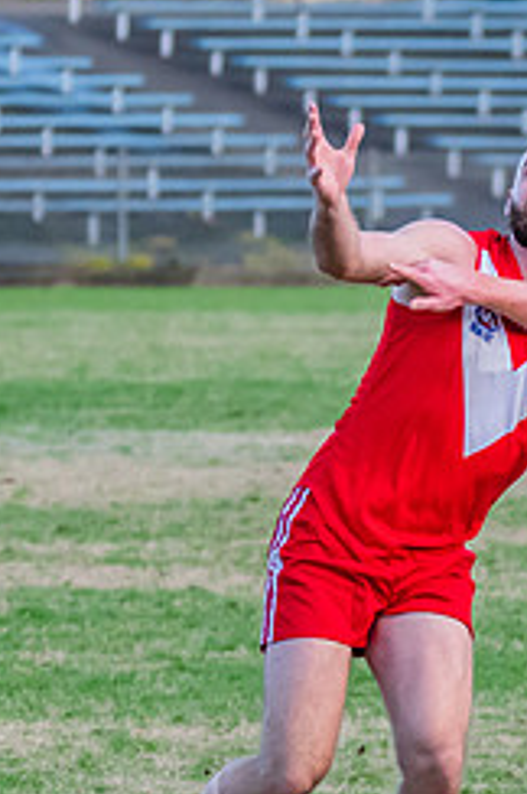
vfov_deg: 2.6
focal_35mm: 794
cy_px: 377
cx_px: 800
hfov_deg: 1.7
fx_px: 17483
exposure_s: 1/1600
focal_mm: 200
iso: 2500
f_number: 5.3
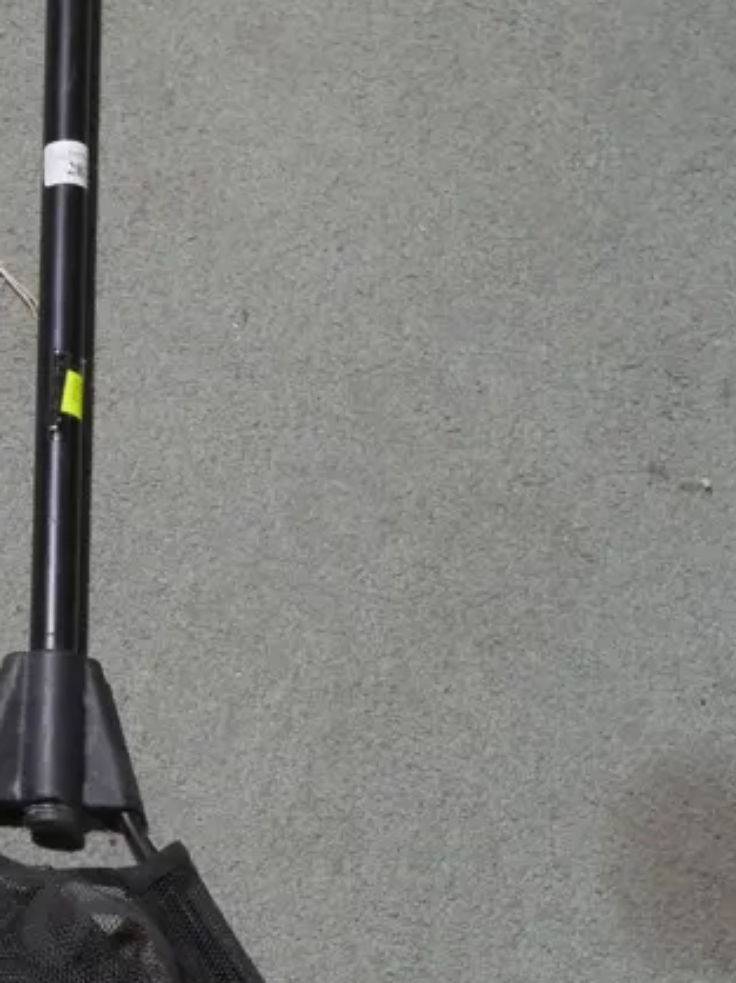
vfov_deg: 19.8
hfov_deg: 15.0
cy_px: 790
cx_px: 129
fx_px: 2781
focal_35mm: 98
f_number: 5
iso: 640
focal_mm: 20
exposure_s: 1/60
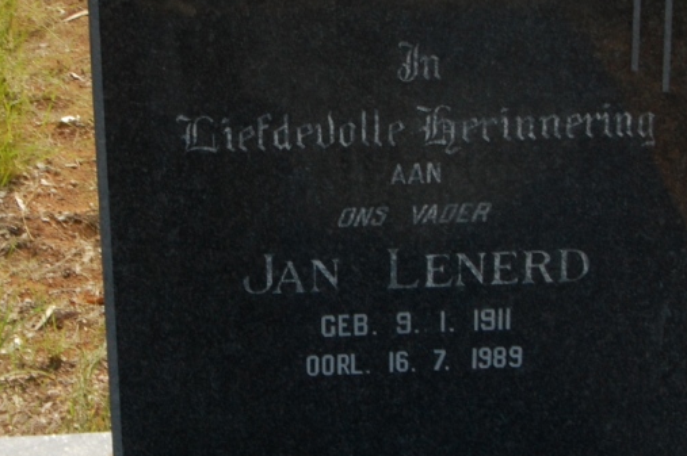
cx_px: 252
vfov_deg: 12.8
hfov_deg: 19.3
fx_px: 2021
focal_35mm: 106
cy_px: 49
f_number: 22
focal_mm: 35
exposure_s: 1/30
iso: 500
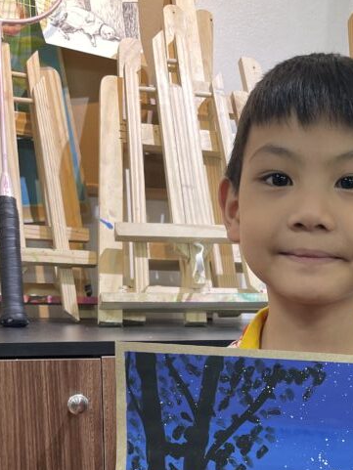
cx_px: 293
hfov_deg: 26.4
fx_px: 734
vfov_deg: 33.4
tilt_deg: -11.0
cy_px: 438
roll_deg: -1.2
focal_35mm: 54
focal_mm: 4.2
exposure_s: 1/100
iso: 125
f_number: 1.6
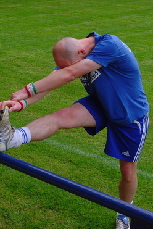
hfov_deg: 14.0
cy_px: 115
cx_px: 78
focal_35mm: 98
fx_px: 624
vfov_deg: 20.8
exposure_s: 1/125
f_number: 4.1
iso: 80
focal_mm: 11.8
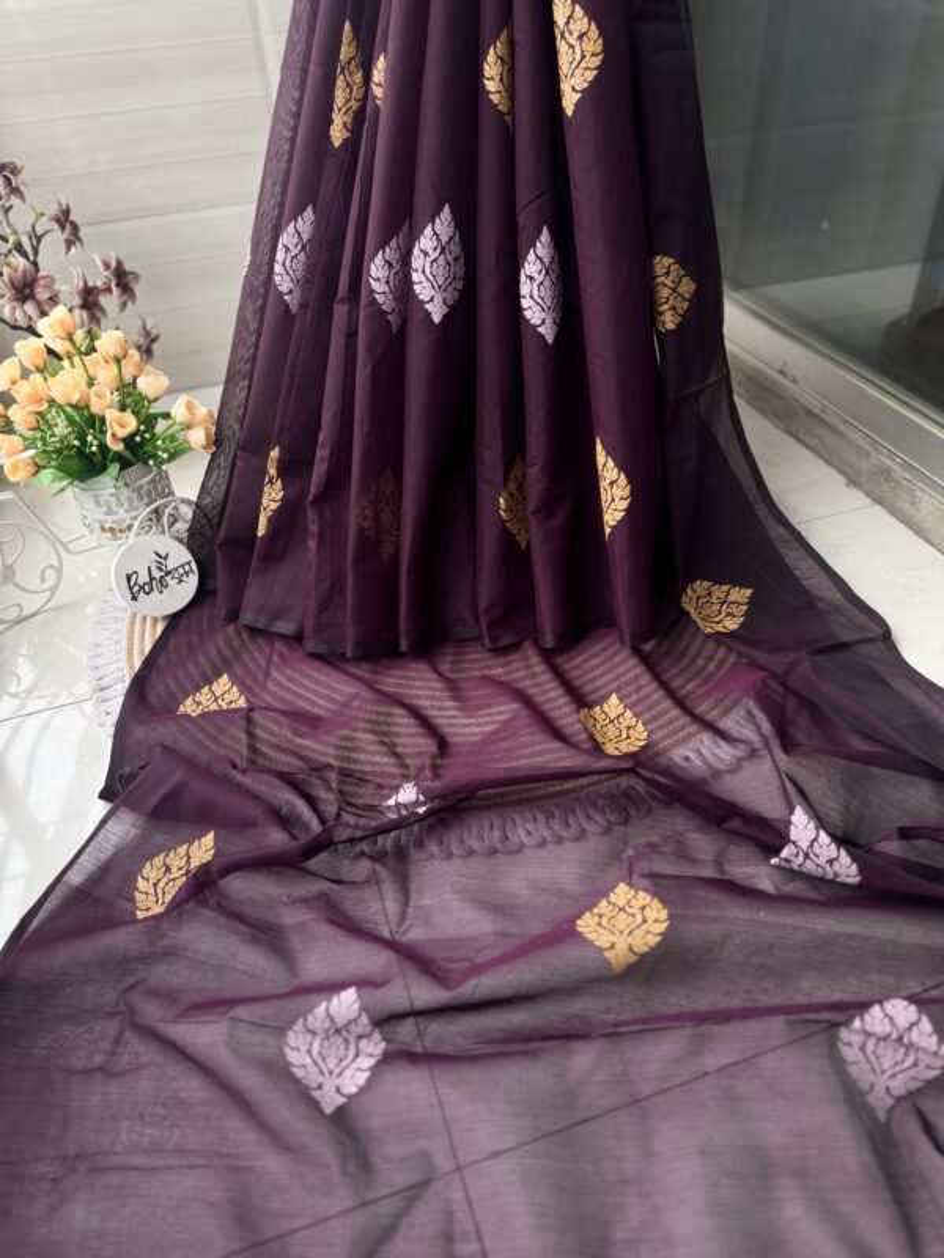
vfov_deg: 71.6
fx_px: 873
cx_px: 472
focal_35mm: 24
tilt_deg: -39.4
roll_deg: +3.6
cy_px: 629
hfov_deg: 56.8
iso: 64
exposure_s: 1/251
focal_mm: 6.76
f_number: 1.78
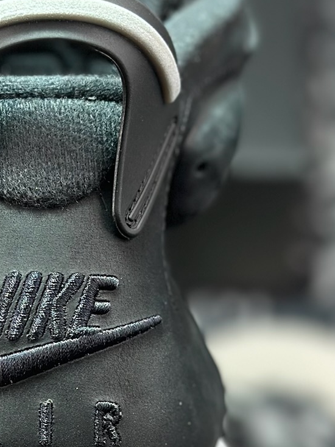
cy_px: 344
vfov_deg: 14.7
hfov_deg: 11.0
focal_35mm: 134
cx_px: 32
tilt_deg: -57.5
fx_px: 1730
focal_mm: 6.86
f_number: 1.78
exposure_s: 1/151
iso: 64
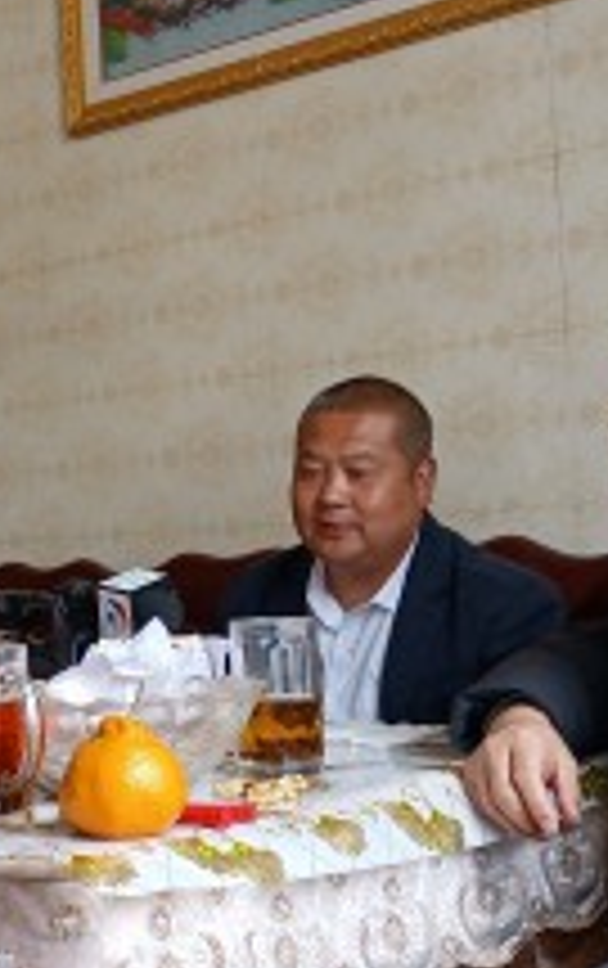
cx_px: -18
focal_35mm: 64
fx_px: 1691
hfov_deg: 19.7
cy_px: 484
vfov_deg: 32.0
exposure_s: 1/50
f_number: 1.8
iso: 173
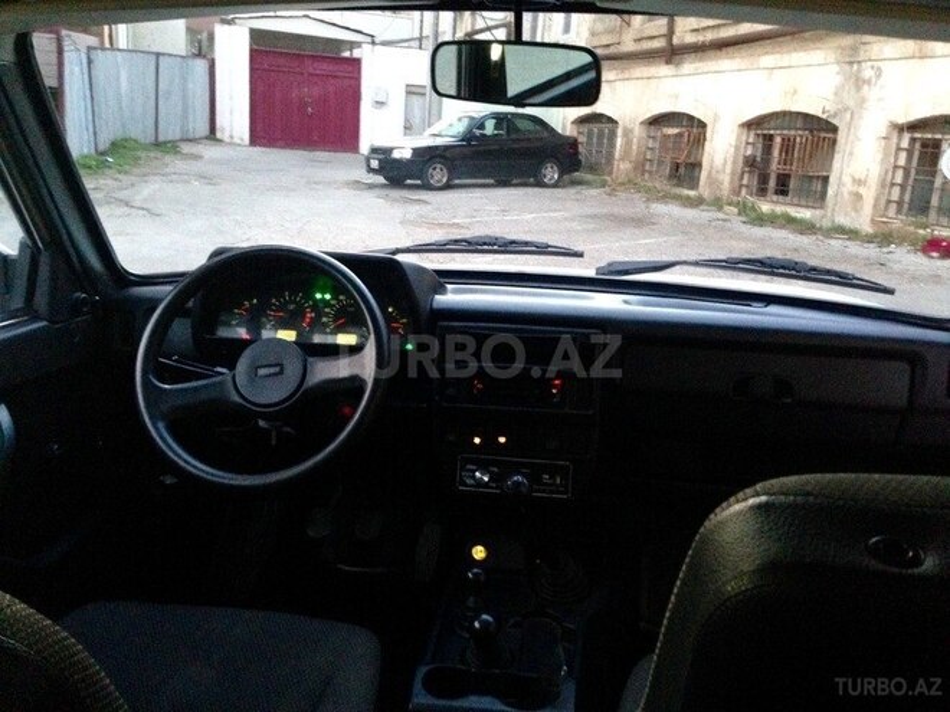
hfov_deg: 55.4
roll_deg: -4.1
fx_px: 906
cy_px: 356
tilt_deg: -15.3
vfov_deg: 42.9
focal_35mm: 33
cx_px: 475
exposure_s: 1/15
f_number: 2.4
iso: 500
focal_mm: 4.12
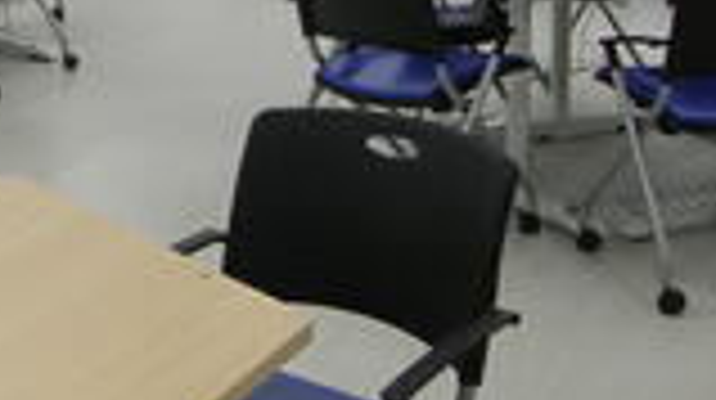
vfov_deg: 12.4
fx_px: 1820
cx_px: 144
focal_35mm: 96
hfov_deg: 22.0
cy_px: 18
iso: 50
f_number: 2.8
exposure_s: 1/31.6
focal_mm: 5.8
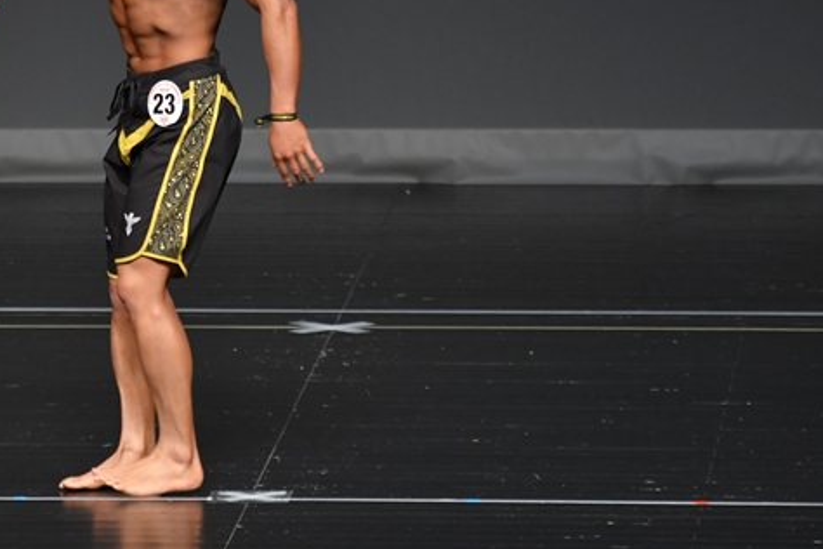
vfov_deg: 2.4
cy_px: 129
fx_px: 12893
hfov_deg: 3.7
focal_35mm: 564
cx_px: 237
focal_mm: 230
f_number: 5.6
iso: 2000
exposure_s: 1/400
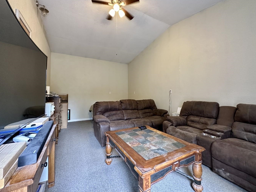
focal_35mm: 15
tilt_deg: +1.9
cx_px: 136
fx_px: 111
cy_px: 92
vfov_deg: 81.7
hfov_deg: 98.0
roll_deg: -0.2
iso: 800
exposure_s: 1/60
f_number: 2.2
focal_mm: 2.22
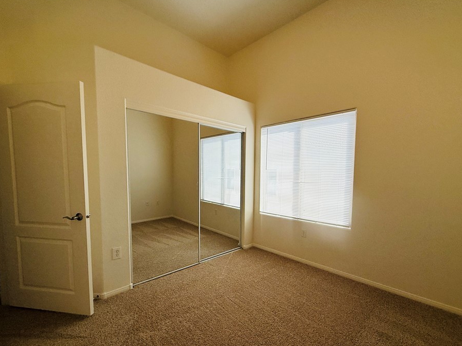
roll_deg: -0.1
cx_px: 246
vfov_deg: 77.9
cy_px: 191
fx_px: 214
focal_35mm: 16
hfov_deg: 94.4
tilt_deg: -3.8
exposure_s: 1/315
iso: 50
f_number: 2.2
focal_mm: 2.22
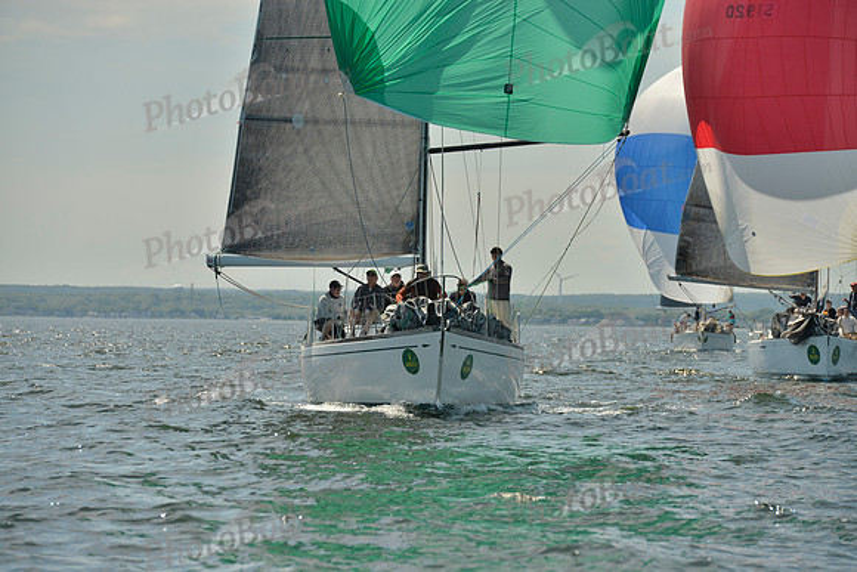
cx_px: 428
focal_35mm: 200
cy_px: 286
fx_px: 4762
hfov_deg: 10.3
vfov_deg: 6.9
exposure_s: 1/1600
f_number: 9
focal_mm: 200
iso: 280
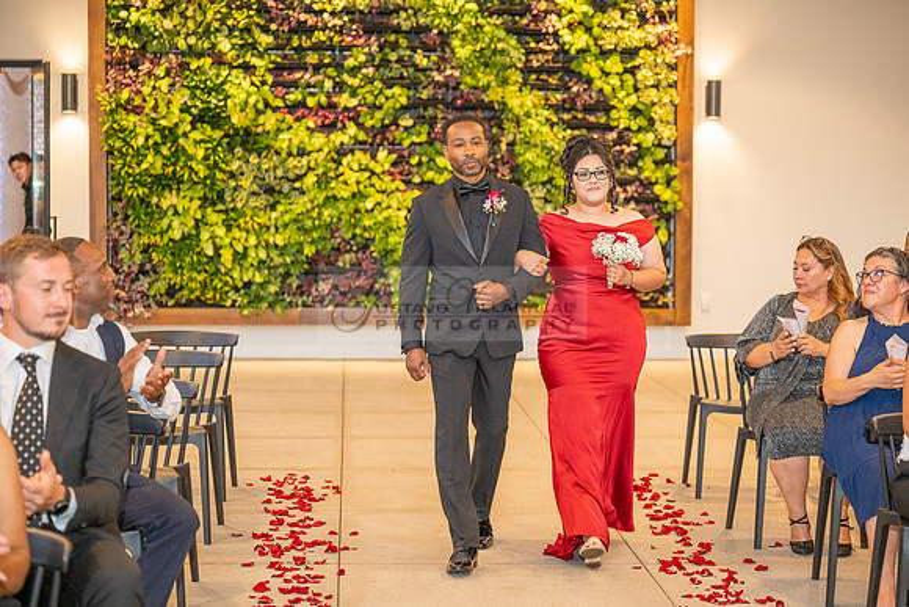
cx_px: 454
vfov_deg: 19.0
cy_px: 304
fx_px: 1811
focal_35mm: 72
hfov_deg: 28.2
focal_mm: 70
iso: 1000
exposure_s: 1/200
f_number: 2.8
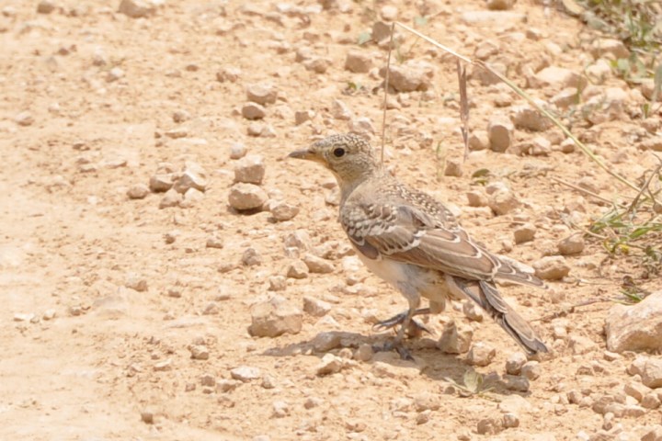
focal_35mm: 158
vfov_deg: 8.7
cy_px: 220
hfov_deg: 13.0
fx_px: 2896
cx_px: 331
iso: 250
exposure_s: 1/800
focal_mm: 105
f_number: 8
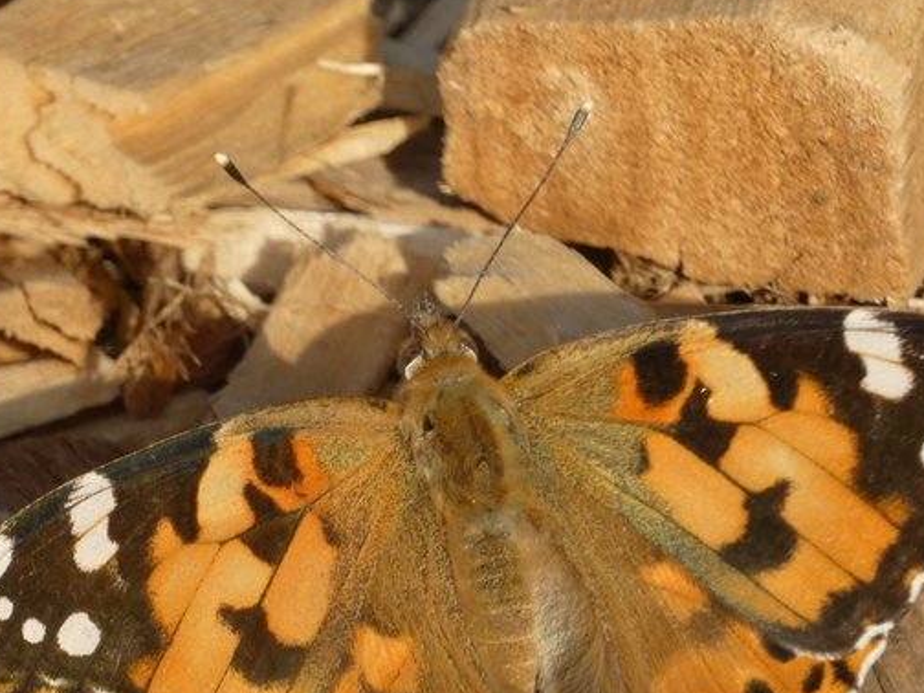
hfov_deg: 2.1
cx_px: 494
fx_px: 24798
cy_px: 534
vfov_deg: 1.6
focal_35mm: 929
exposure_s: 1/160
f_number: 5.6
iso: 80
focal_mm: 98.3
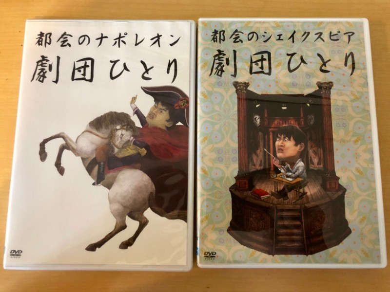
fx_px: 315
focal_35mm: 28
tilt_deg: -81.6
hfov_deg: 63.4
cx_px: 195
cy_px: 146
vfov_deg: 49.7
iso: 100
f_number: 1.8
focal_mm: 4
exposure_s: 1/17
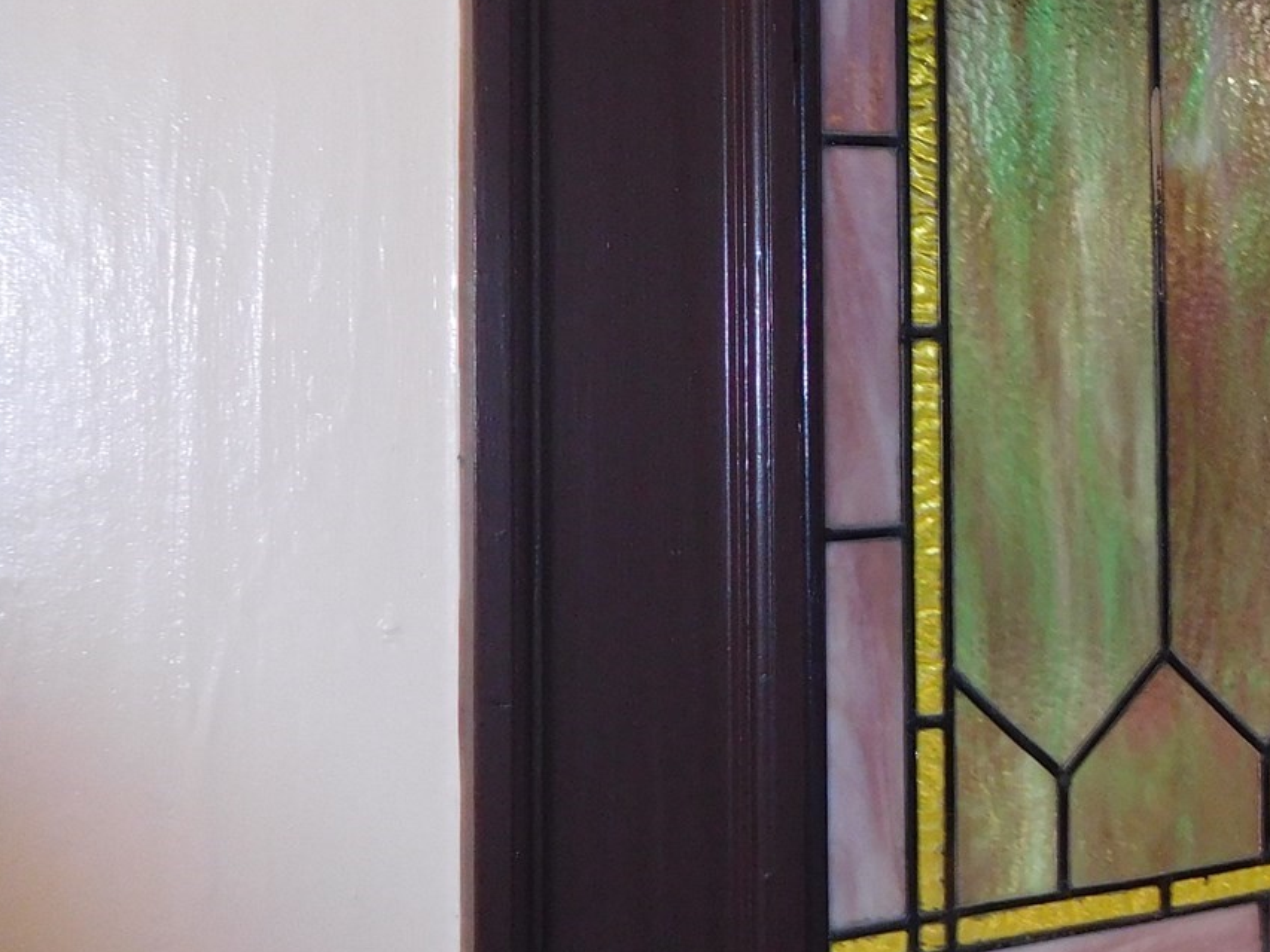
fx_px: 2202
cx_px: 1514
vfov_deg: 24.1
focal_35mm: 60
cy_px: 222
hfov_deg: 28.2
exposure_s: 1/30
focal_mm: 4.5
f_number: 3.4
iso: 200
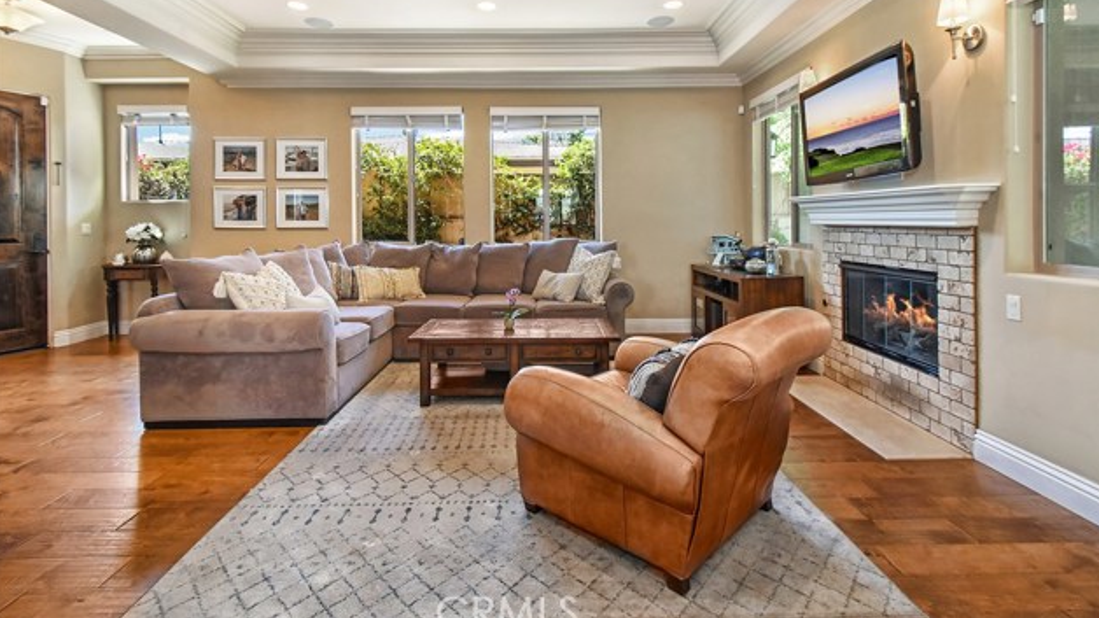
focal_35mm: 16
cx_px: 551
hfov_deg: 99.4
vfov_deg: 66.7
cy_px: 264
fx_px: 466
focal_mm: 10
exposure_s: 1/250
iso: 1000
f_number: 8
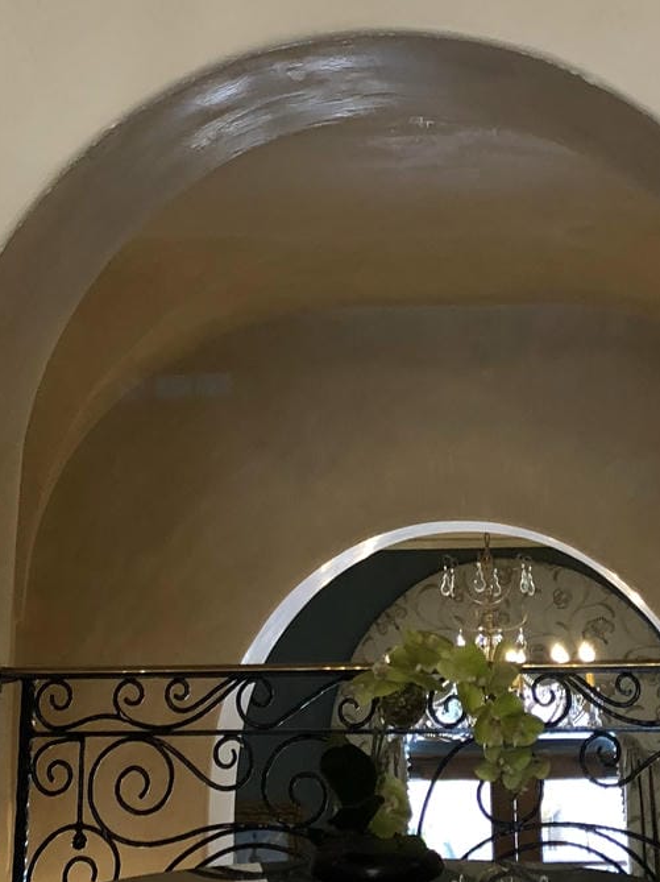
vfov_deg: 27.6
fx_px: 1705
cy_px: 41
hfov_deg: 21.9
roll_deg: +0.5
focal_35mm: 67
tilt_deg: +18.3
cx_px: 364
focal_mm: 3.99
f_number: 1.8
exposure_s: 1/13
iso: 100
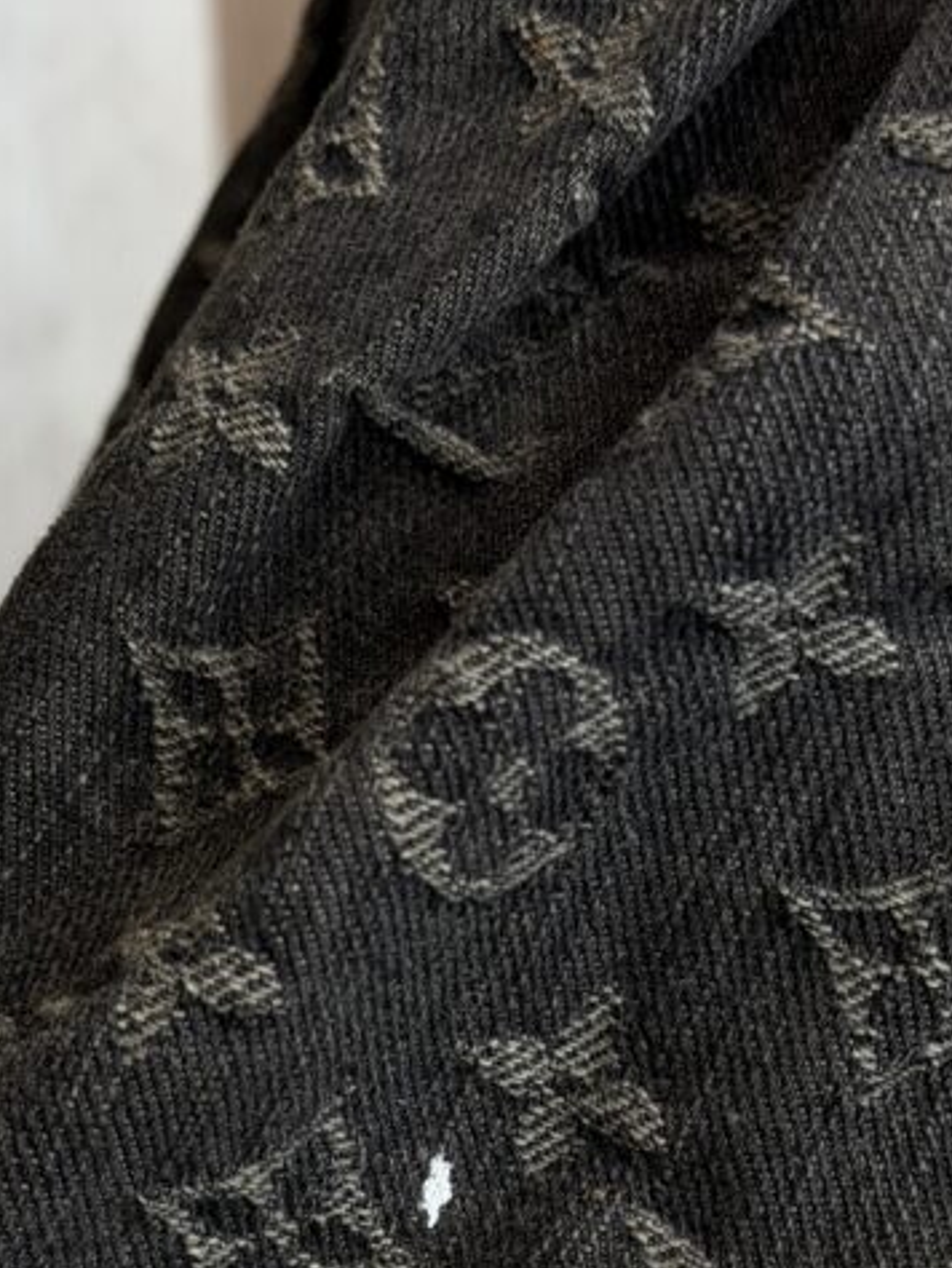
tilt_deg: -21.9
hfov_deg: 18.2
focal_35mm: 81
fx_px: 2968
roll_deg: +2.0
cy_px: 979
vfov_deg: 23.8
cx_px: 444
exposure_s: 1/60
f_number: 1.78
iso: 125
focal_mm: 6.76
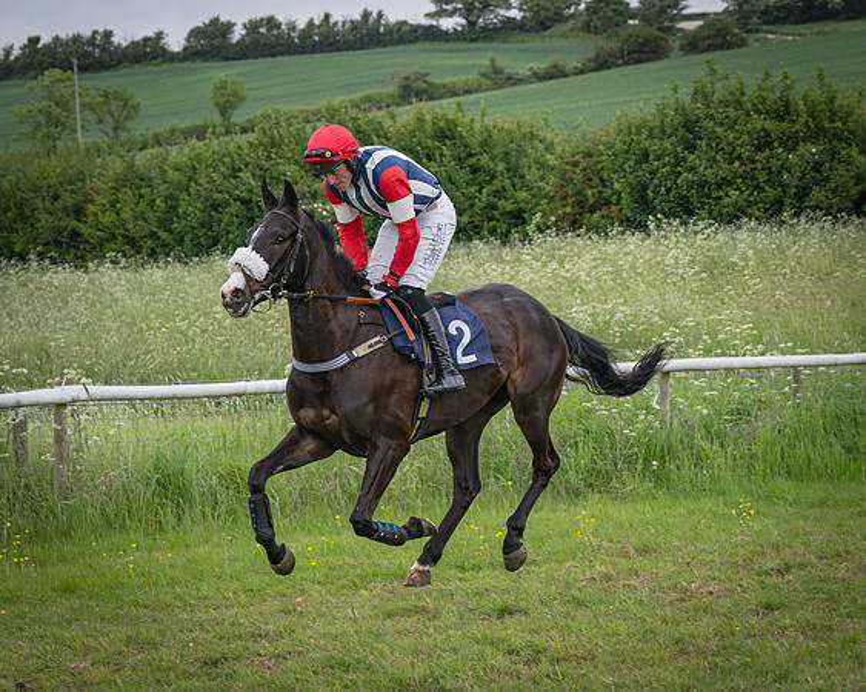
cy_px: 346
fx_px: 3031
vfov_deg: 13.0
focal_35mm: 118
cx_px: 346
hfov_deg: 16.2
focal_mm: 70
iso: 400
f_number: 5
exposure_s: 1/1000
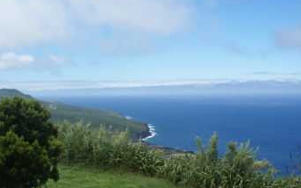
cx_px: 134
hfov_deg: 40.3
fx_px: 410
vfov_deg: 25.8
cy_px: 94
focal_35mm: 50
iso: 100
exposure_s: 1/800
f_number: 5.6
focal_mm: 28
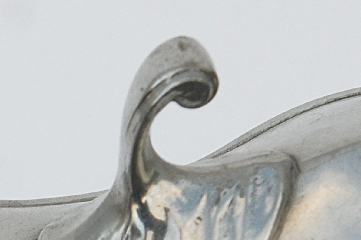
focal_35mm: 297
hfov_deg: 6.9
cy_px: 315
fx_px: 2973
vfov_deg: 4.6
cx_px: -17
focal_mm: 55
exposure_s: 1/200
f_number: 6.3
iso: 250
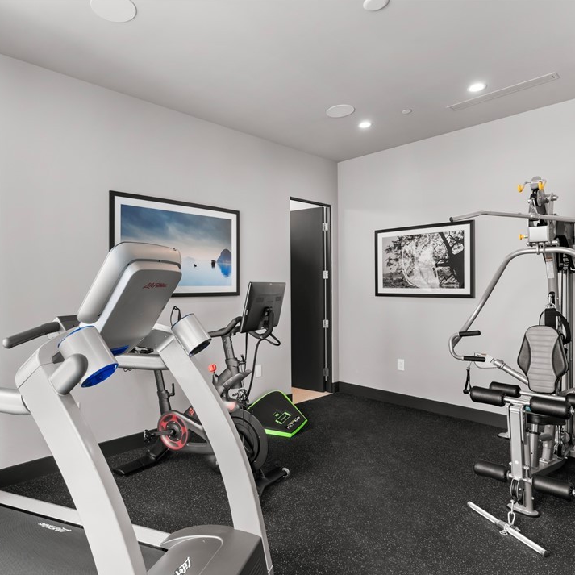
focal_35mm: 22
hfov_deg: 69.0
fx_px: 413
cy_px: 287
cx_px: 233
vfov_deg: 69.6
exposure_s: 1/5
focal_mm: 17
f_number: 8
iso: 250
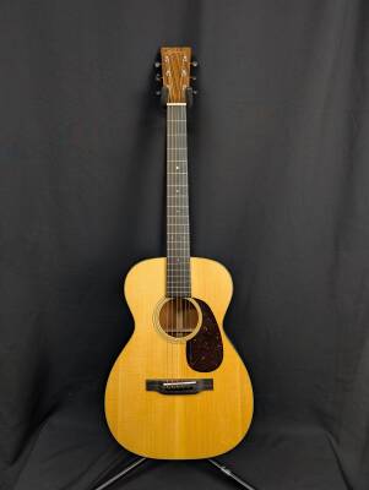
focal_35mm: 24
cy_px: 245
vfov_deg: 71.5
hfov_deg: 56.9
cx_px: 184
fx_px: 340
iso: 44
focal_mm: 6.9
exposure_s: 1/25.2
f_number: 1.68
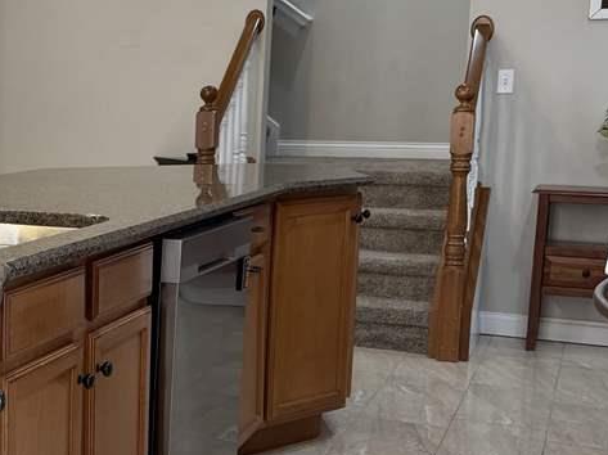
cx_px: -107
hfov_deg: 26.7
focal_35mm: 65
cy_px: 265
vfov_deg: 22.5
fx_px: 1141
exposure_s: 1/120
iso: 200
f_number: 1.78
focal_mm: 6.76
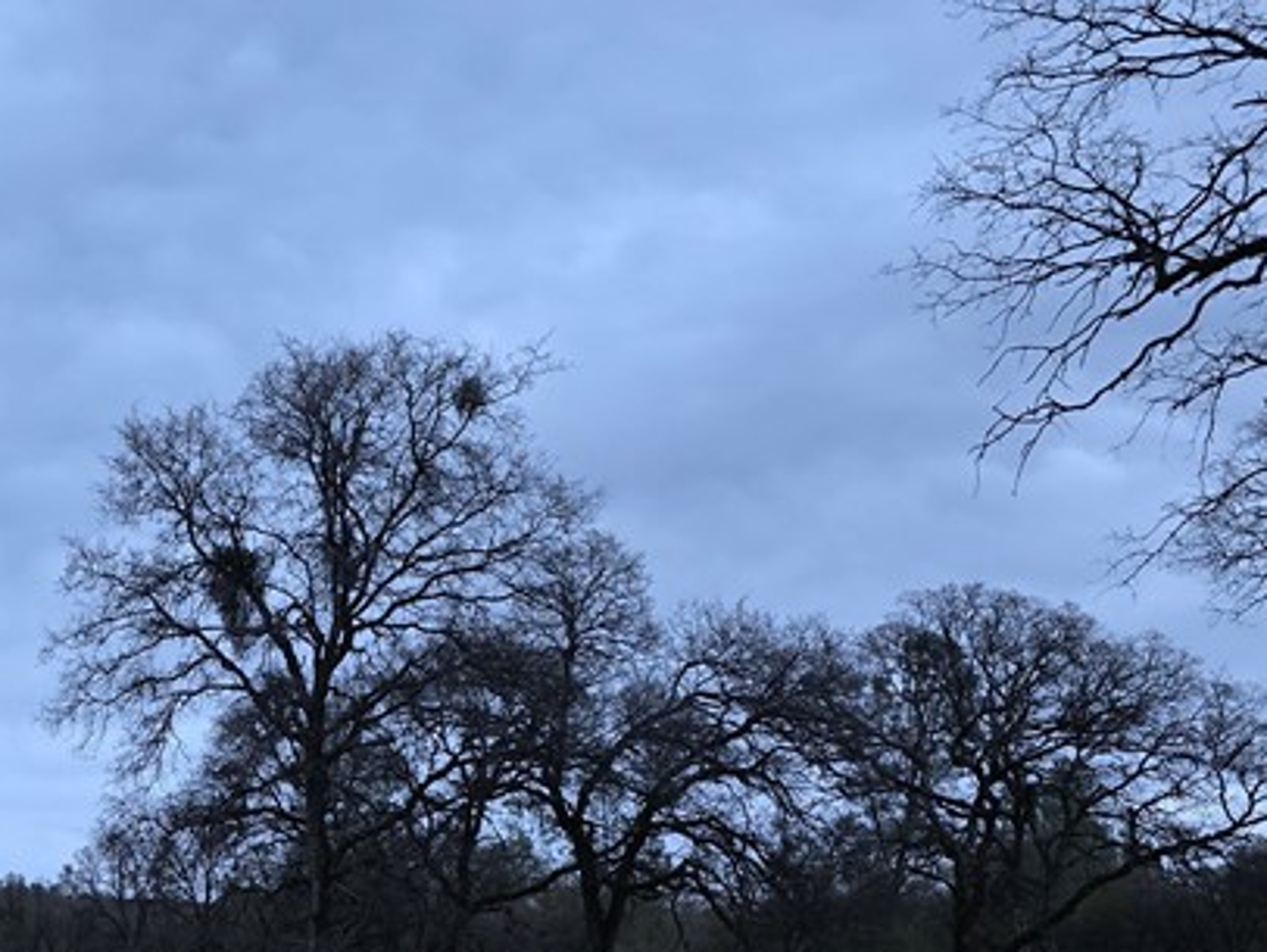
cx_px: -16
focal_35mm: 58
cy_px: 999
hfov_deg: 30.7
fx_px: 2124
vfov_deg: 23.9
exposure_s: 1/60
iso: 800
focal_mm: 6.3
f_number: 1.7
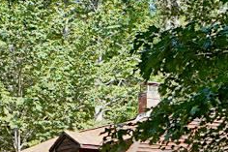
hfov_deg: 16.6
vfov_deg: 10.8
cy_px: 229
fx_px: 772
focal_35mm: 122
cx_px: 207
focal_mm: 16
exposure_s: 1/100
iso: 100
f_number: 5
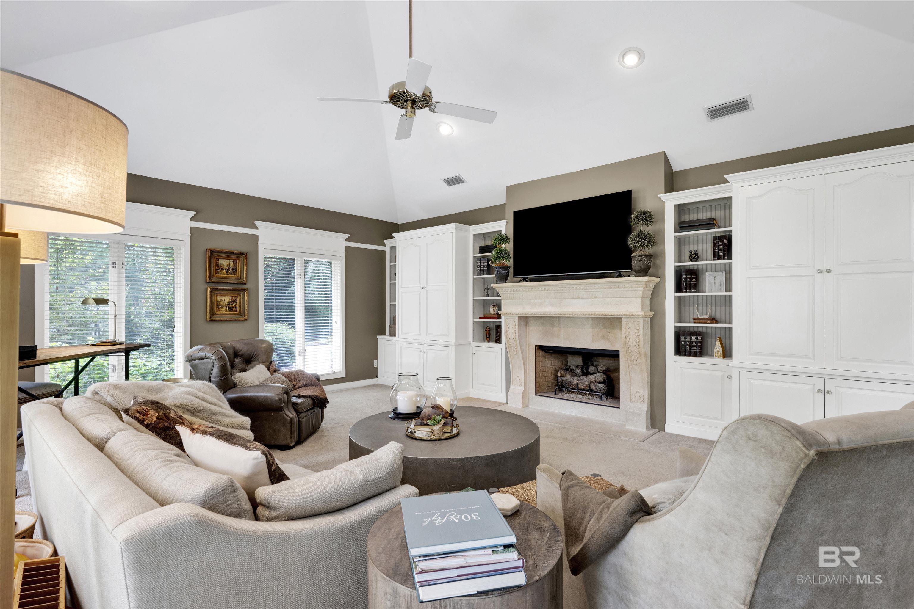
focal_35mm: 16
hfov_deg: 95.0
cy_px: 304
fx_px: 419
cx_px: 457
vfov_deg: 72.1
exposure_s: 1/2.5
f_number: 11
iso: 400
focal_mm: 16.5
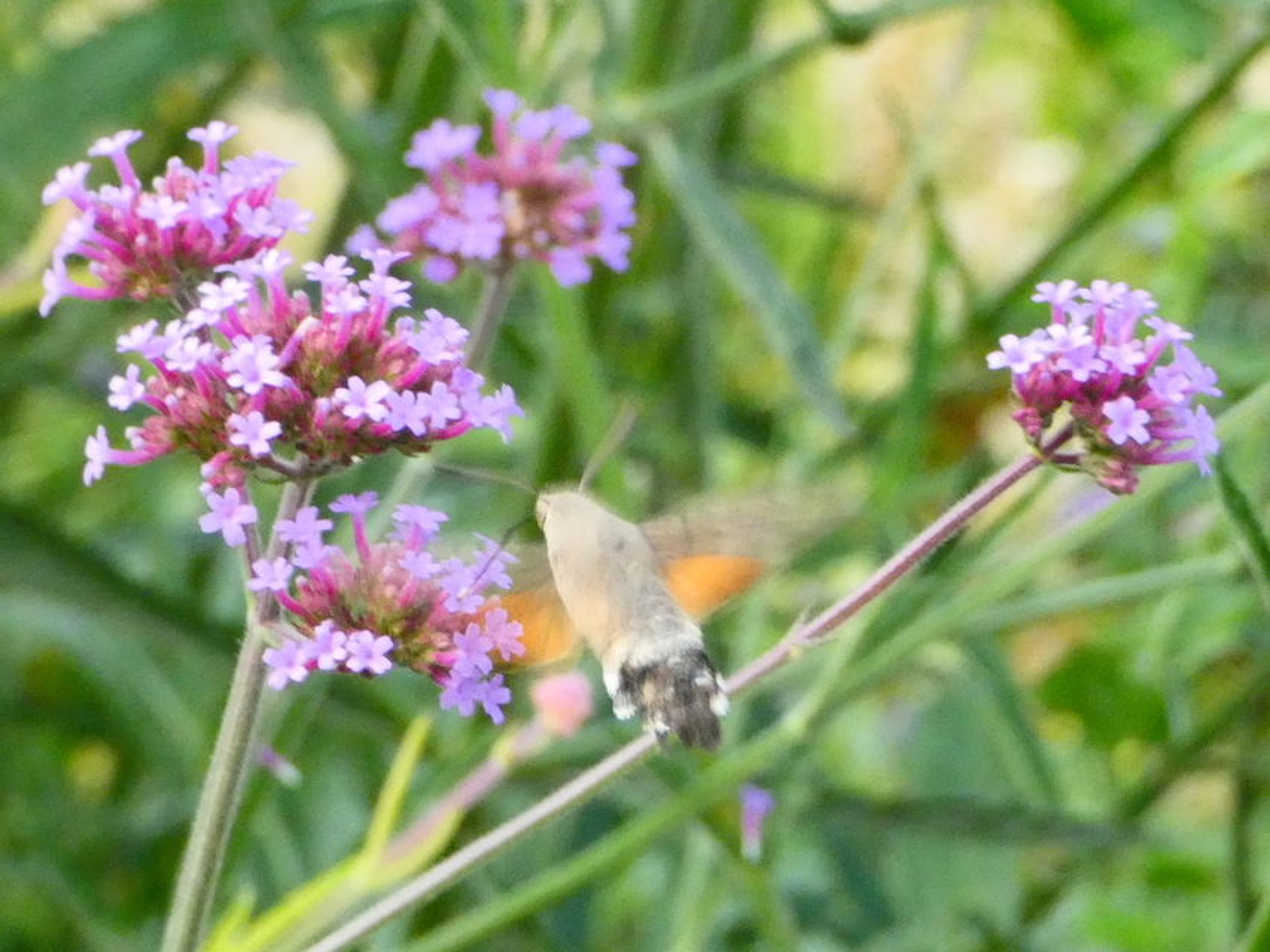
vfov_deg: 7.2
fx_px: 7522
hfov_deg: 9.7
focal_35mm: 205
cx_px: 635
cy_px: 476
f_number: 5.5
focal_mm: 36.8
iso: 640
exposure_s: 1/80
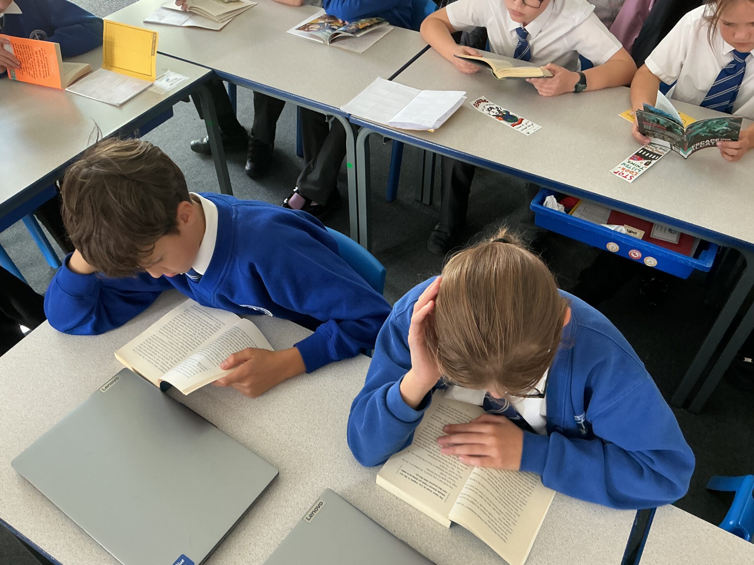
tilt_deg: -45.7
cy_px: 282
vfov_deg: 48.2
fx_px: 632
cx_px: 377
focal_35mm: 29
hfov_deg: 61.7
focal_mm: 3
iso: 125
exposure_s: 1/50
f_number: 1.8
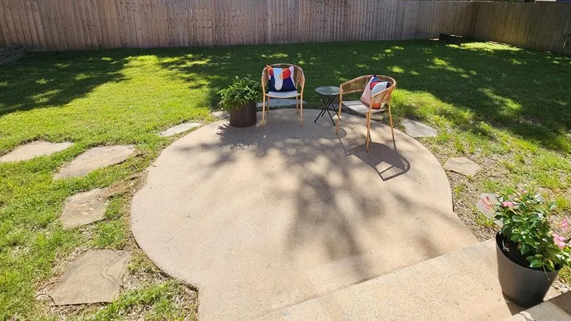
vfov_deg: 59.7
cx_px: 315
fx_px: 257
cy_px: 72
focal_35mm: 17
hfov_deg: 95.6
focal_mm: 2.2
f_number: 2.2
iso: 50
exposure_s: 1/1248
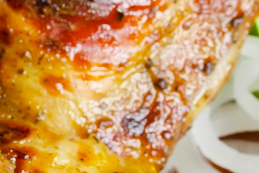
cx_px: -162
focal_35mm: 313
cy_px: 31
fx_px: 2252
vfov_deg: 4.4
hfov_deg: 6.5
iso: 100
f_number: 9
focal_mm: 35
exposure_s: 1/125
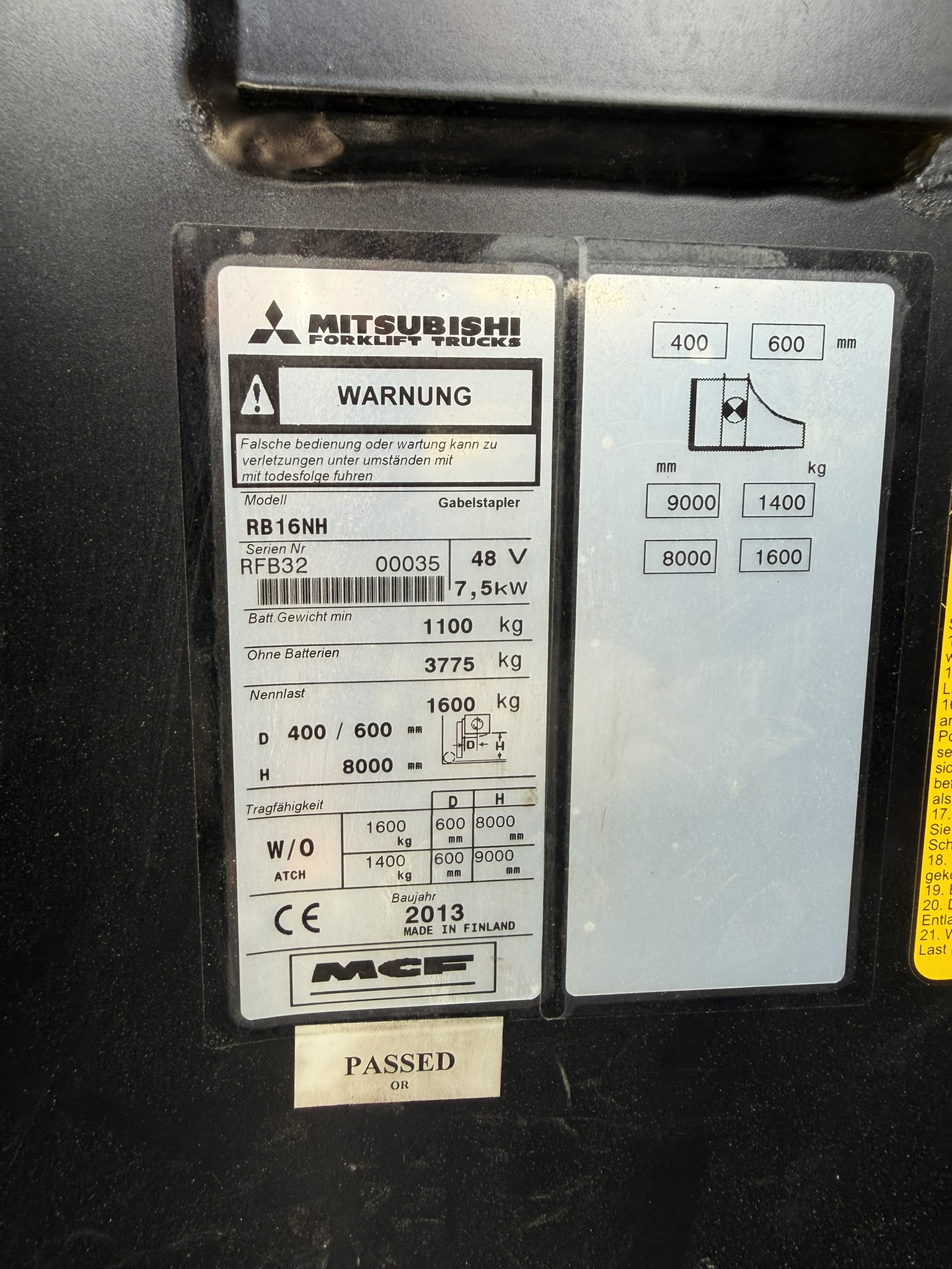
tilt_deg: -6.8
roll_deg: -1.4
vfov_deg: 71.6
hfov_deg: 56.8
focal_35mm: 24
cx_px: 476
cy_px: 634
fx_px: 880
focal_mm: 2.22
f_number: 2.2
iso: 80
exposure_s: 1/121
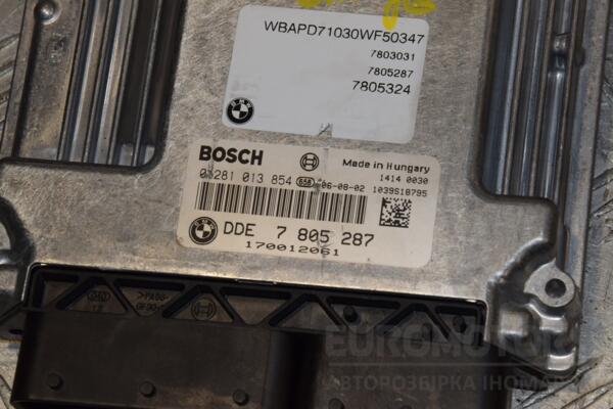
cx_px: 306
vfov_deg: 9.9
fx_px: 2350
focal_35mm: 138
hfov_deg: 14.9
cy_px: 204
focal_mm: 92
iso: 800
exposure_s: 1/200
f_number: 13
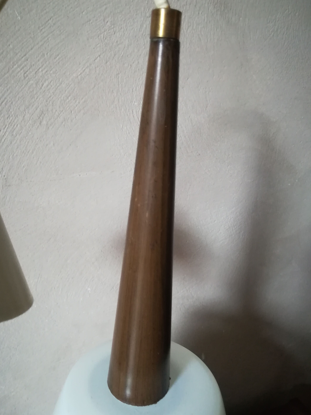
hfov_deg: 51.3
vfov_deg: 65.3
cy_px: 208
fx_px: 323
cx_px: 150
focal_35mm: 27
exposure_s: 1/14.3
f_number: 2.2
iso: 800
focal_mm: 3.83
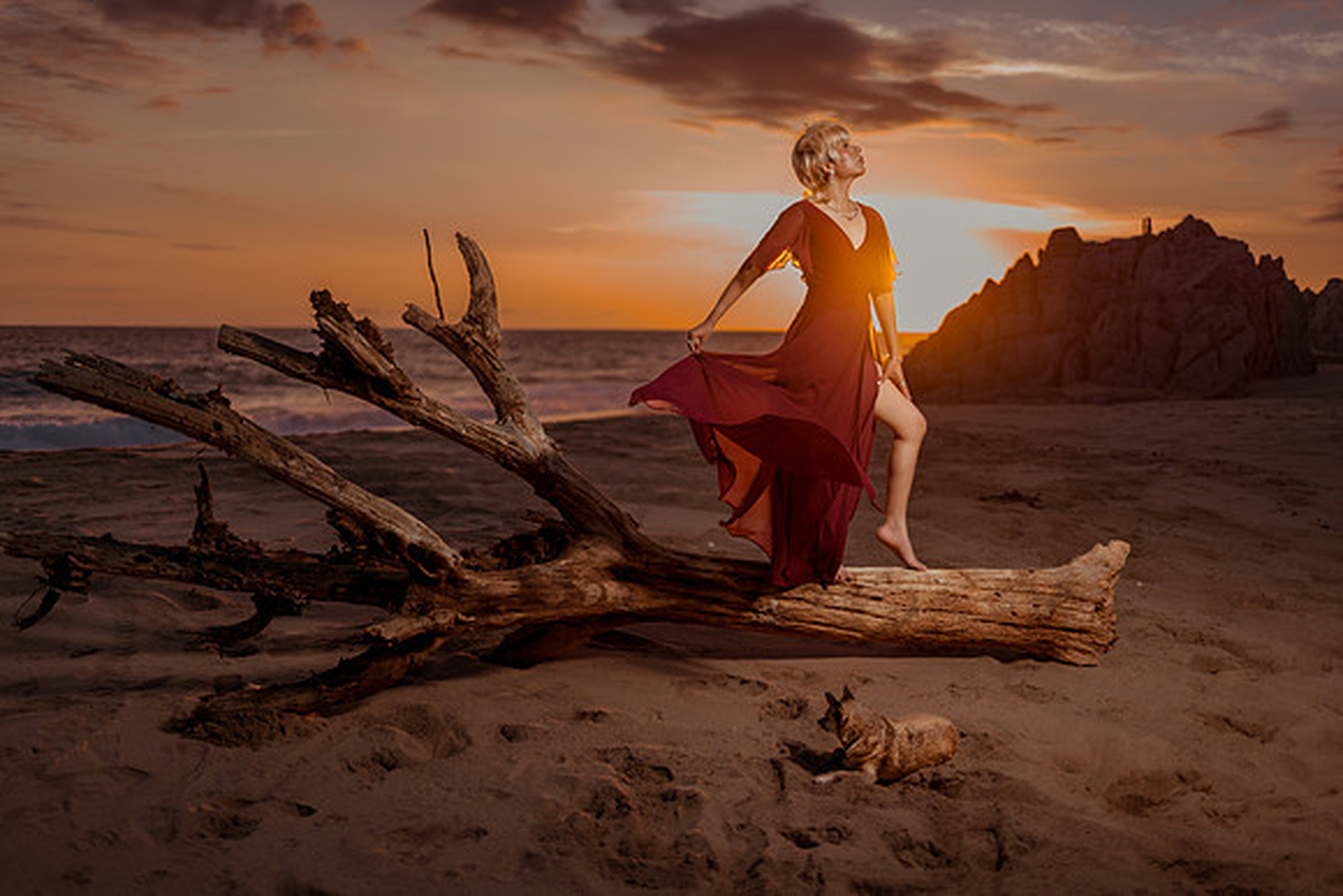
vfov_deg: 37.9
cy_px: 448
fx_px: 1306
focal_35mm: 35
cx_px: 672
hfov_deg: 54.4
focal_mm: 35
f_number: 1.4
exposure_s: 1/1000
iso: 50
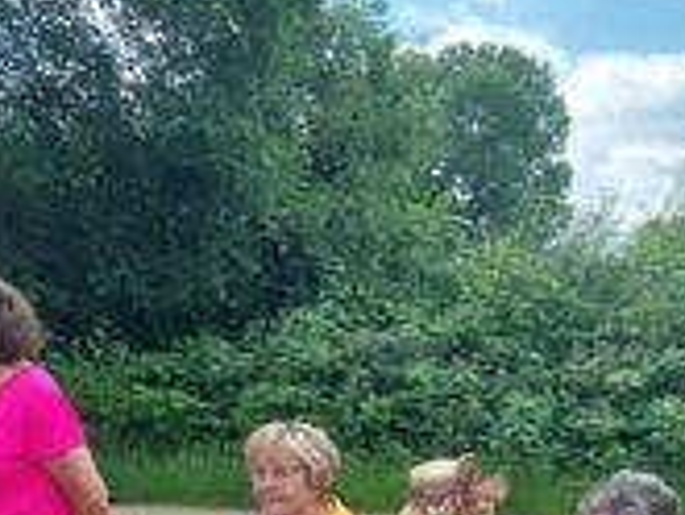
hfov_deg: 30.7
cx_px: 382
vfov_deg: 21.8
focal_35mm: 63
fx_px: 1248
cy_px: 602
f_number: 1.8
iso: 25
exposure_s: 1/485
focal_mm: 4
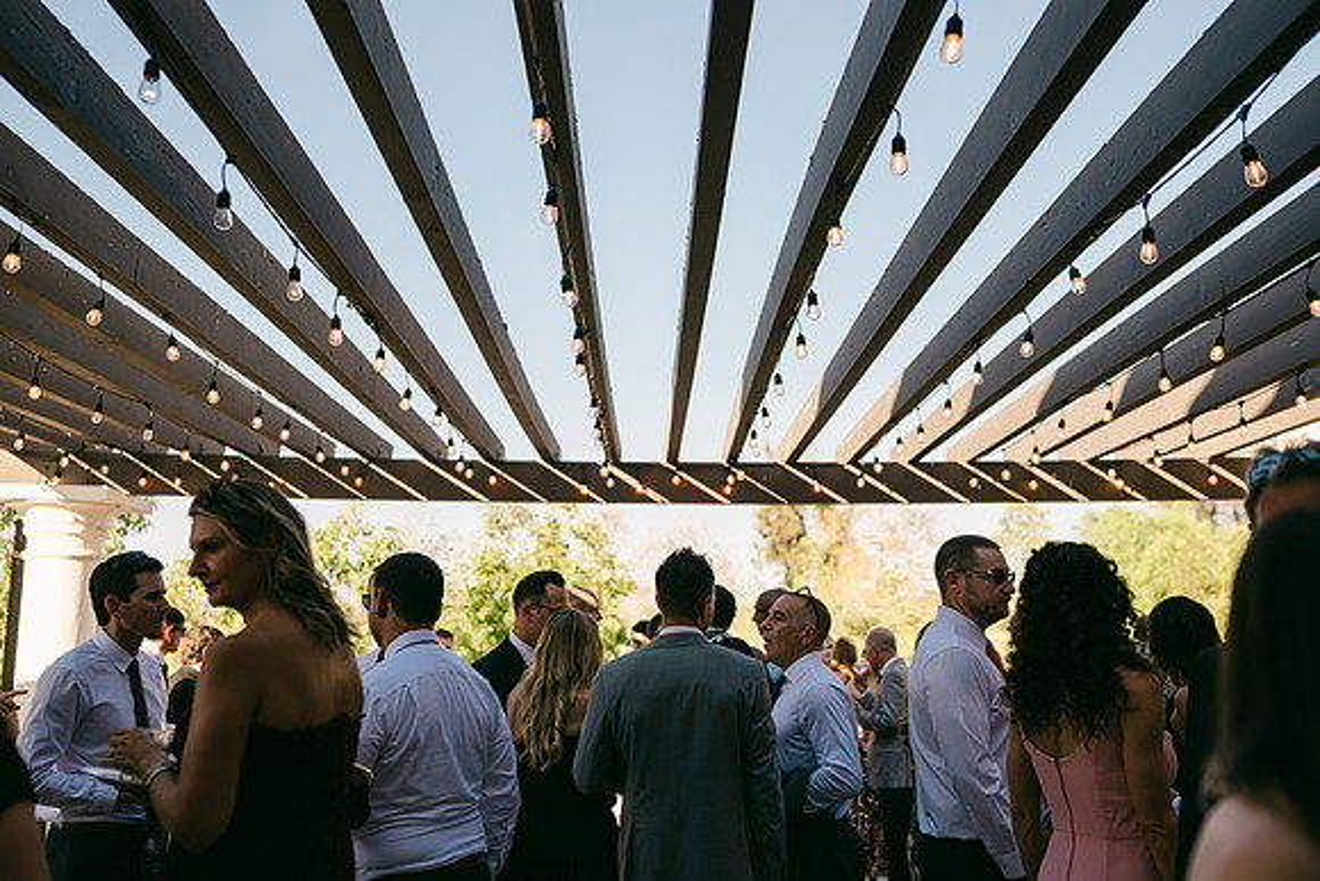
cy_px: 440
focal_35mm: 35
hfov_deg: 54.4
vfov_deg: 37.9
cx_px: 660
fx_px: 1284
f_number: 2
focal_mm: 35
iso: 64
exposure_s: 1/1250
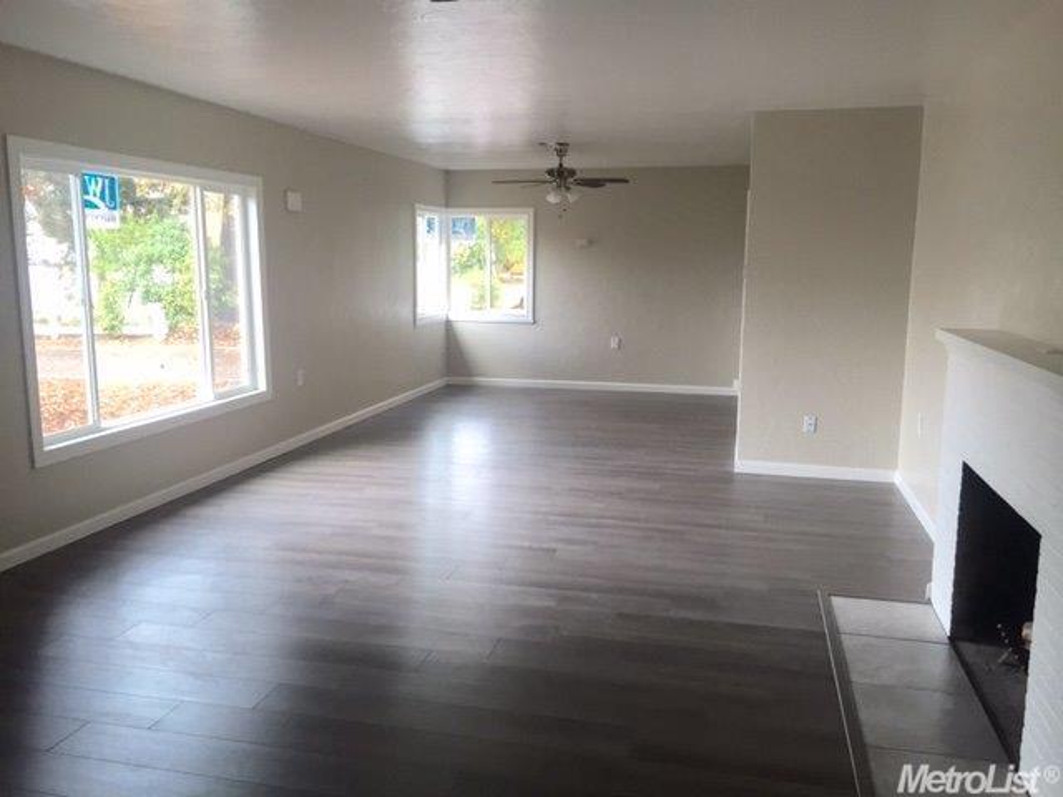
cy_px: 398
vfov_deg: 48.2
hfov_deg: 61.7
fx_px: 891
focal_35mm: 29
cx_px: 532
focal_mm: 4.15
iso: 32
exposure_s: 1/30
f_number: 2.2
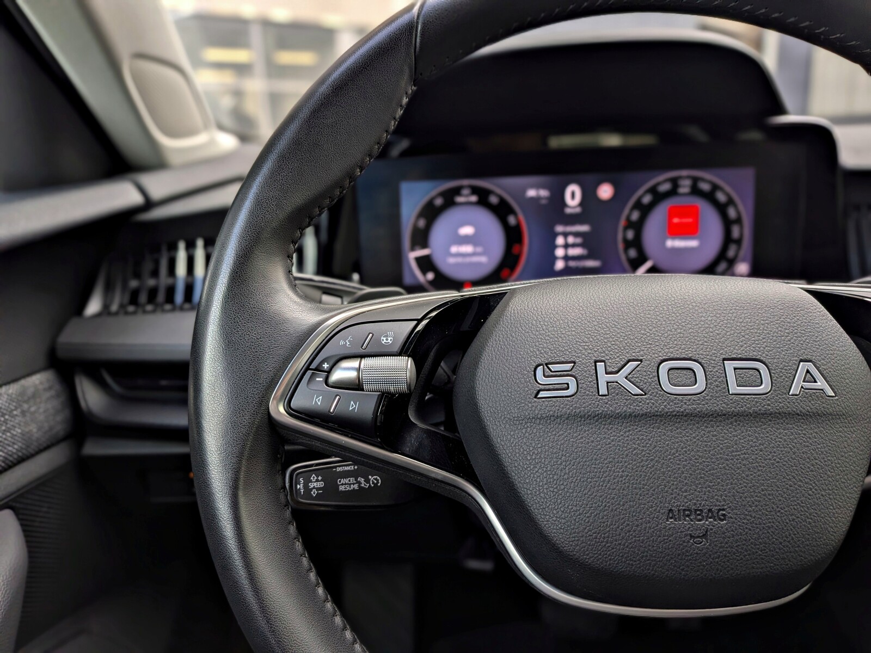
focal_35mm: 24
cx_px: 436
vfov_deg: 56.8
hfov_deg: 71.6
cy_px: 326
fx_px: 604
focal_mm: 4.53
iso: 32
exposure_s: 1/175
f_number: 1.7
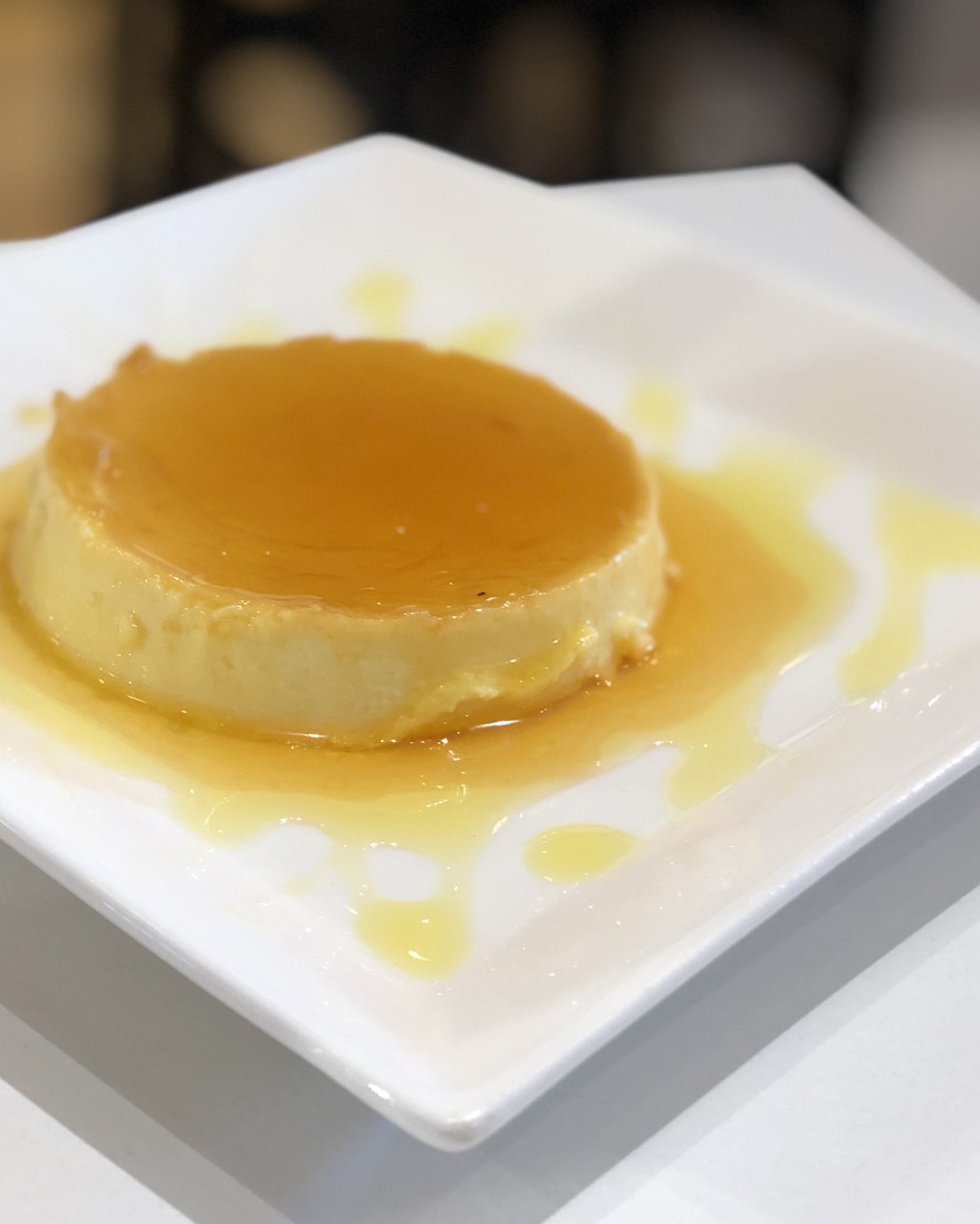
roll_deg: -3.1
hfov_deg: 20.7
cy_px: 514
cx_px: 383
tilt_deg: -27.8
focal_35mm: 74
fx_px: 2682
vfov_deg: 25.7
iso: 64
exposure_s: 1/60
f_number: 2.4
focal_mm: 6
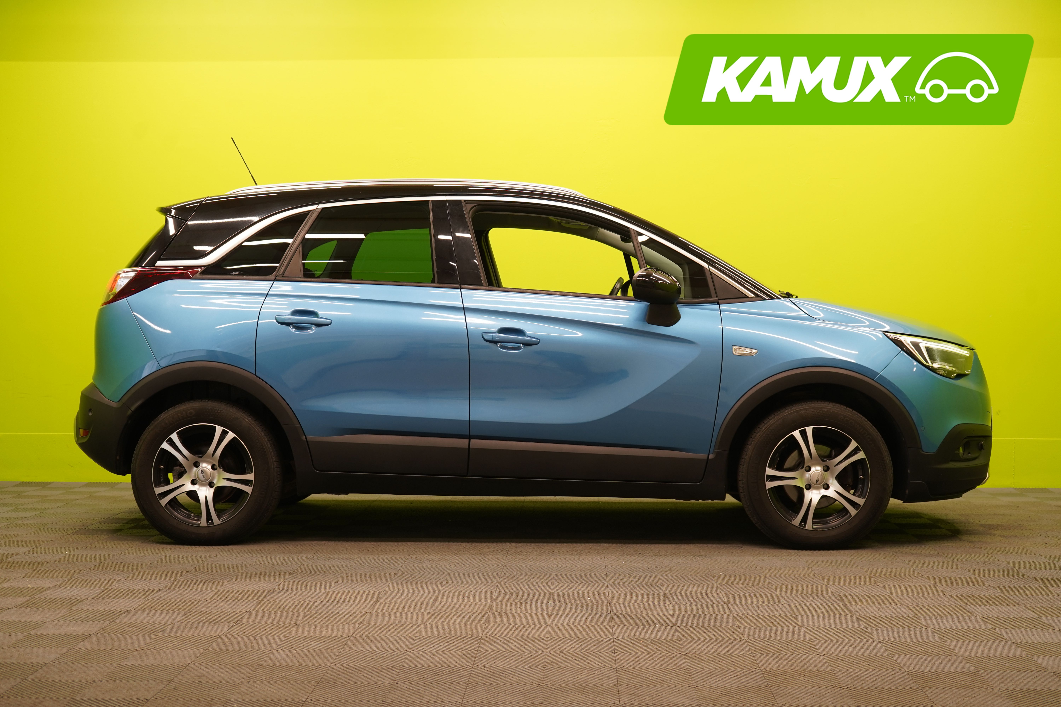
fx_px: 1473
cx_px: 530
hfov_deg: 39.6
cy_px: 354
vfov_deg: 27.0
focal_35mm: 50
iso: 400
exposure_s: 1/30
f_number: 4.5
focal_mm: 50
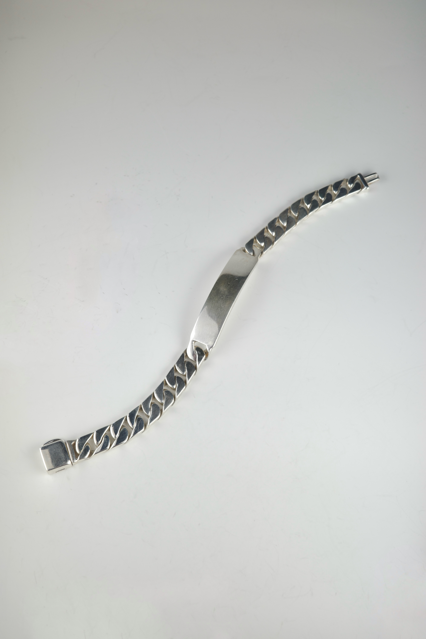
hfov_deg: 33.4
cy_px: 320
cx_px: 213
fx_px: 710
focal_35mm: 40
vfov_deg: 48.5
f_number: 10
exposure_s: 1/25
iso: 100
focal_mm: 26
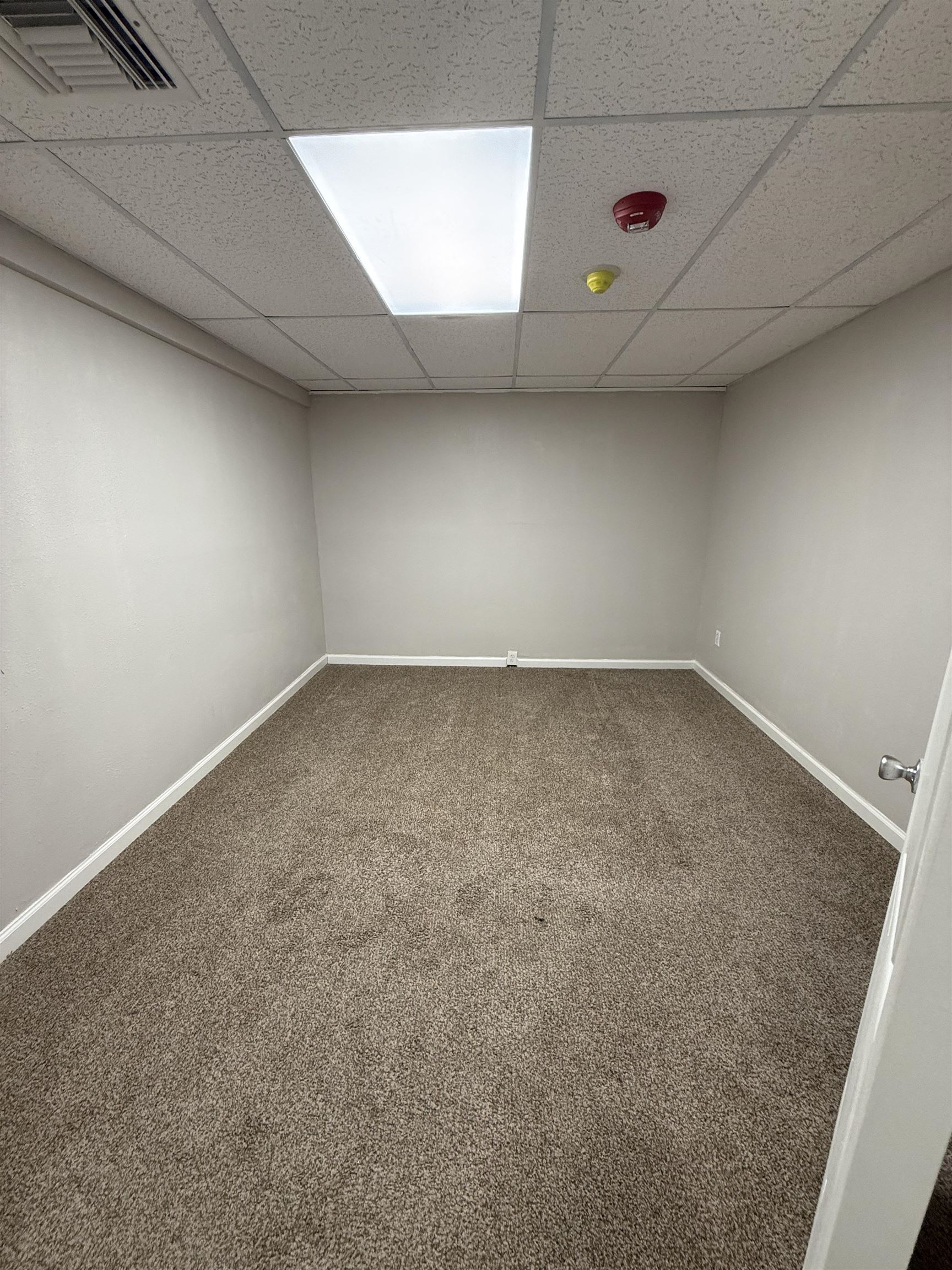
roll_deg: -0.7
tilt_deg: -14.1
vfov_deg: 102.1
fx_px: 513
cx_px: 476
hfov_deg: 85.7
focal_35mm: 14
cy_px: 635
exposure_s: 1/60
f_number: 2.2
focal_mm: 2.22
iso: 250
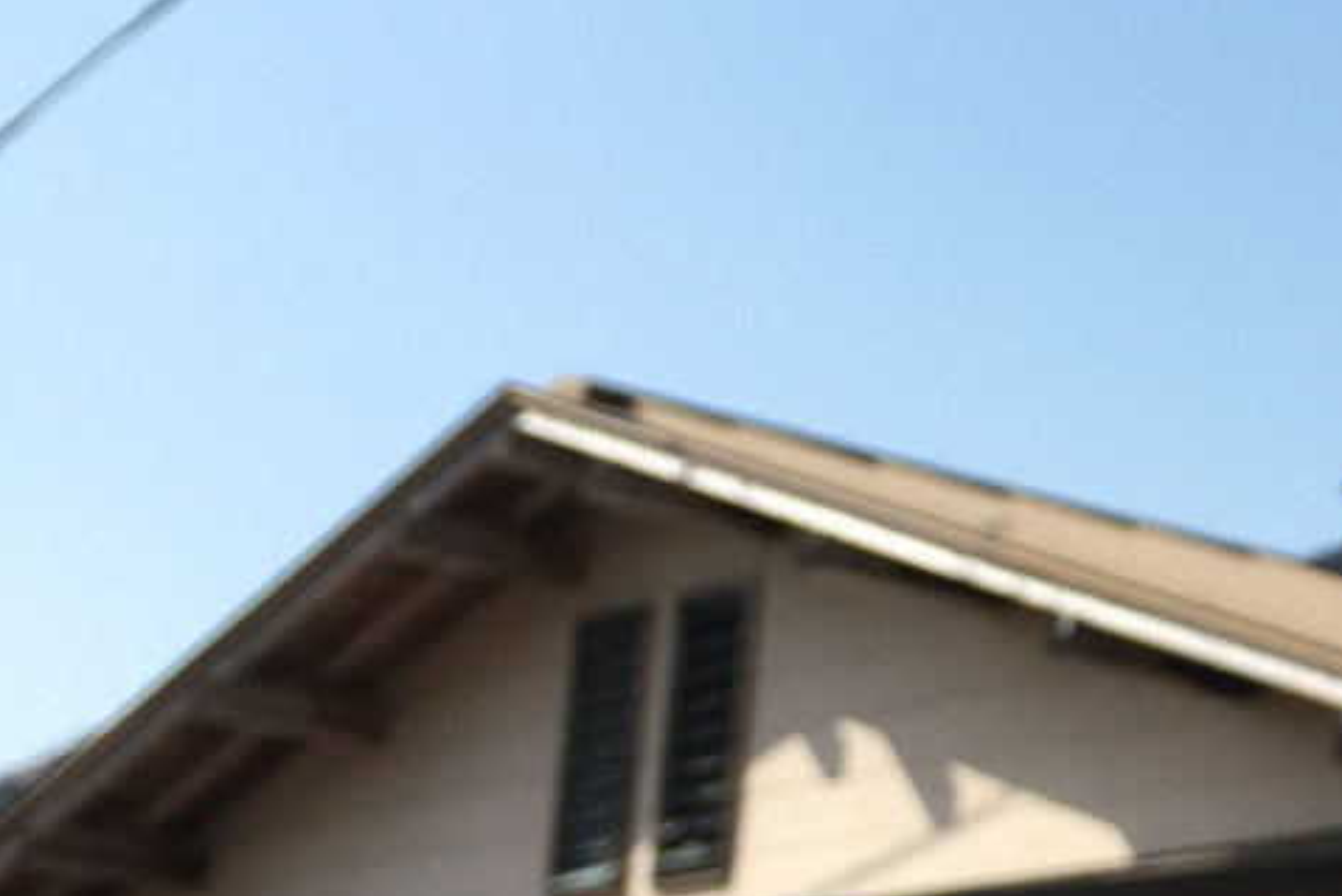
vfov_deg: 13.6
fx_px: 3766
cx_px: 1676
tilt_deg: +15.4
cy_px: 374
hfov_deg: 18.9
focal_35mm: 101
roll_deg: -1.6
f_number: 2.2
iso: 25
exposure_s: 1/1451
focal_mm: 4.15
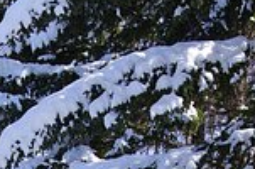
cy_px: 501
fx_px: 1725
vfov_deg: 5.3
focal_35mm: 244
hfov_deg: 8.5
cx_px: 111
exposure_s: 1/125
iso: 100
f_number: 8
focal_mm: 24
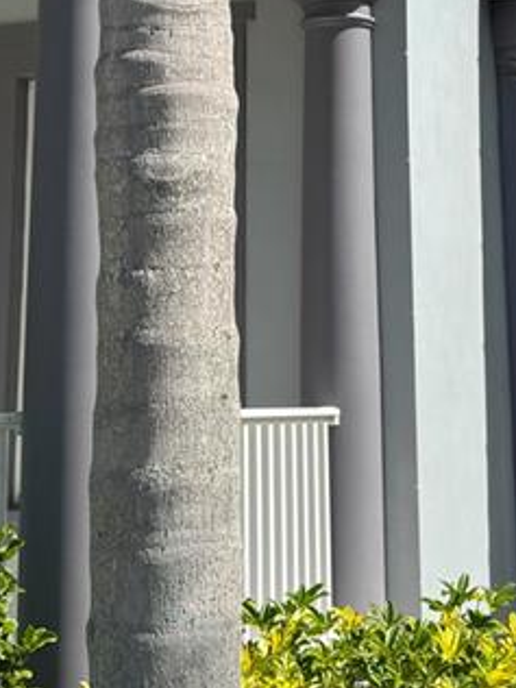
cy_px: -78
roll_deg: +0.8
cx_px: 309
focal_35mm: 91
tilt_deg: +15.3
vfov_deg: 20.5
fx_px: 1809
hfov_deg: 16.2
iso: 80
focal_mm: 6.76
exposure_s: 1/4310
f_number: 1.78
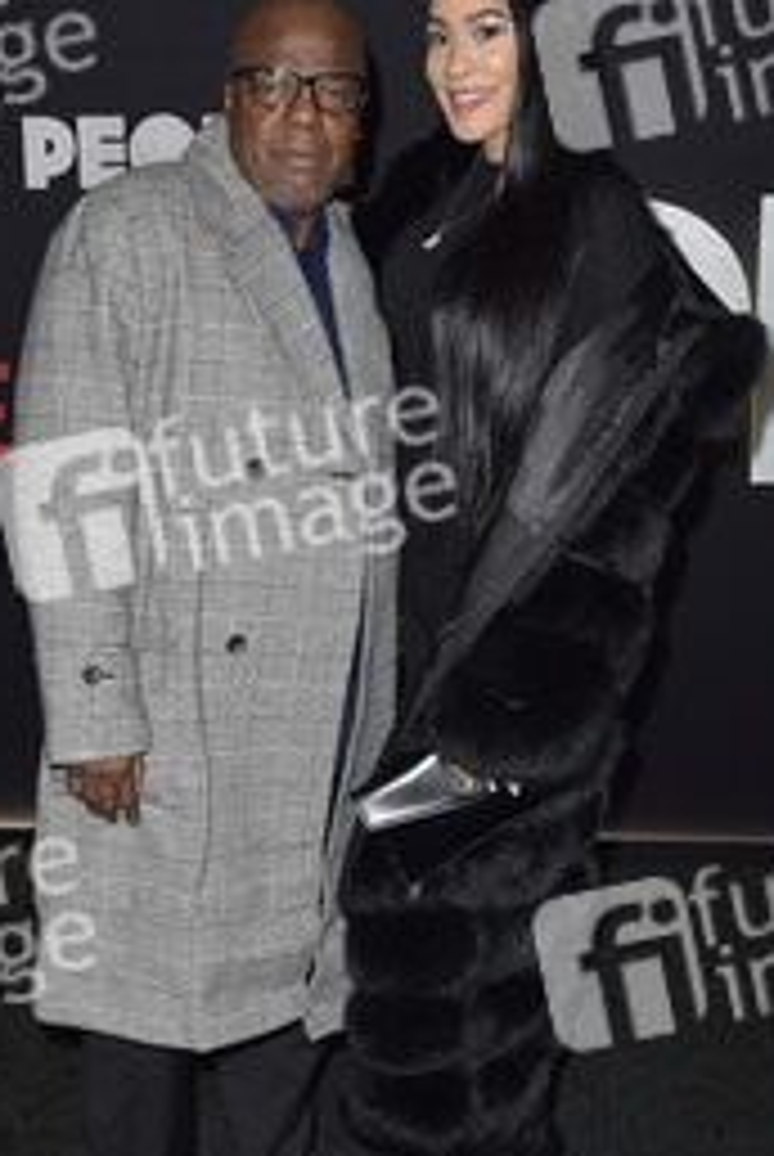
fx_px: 1801
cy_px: 720
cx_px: 358
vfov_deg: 35.4
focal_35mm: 56
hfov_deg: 24.2
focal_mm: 36
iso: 400
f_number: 6.3
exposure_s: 1/250
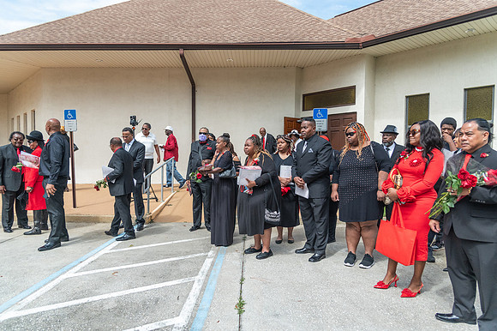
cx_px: 248
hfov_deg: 73.1
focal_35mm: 24
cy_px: 166
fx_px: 335
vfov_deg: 52.5
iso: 2000
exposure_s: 1/8000
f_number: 4
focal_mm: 24
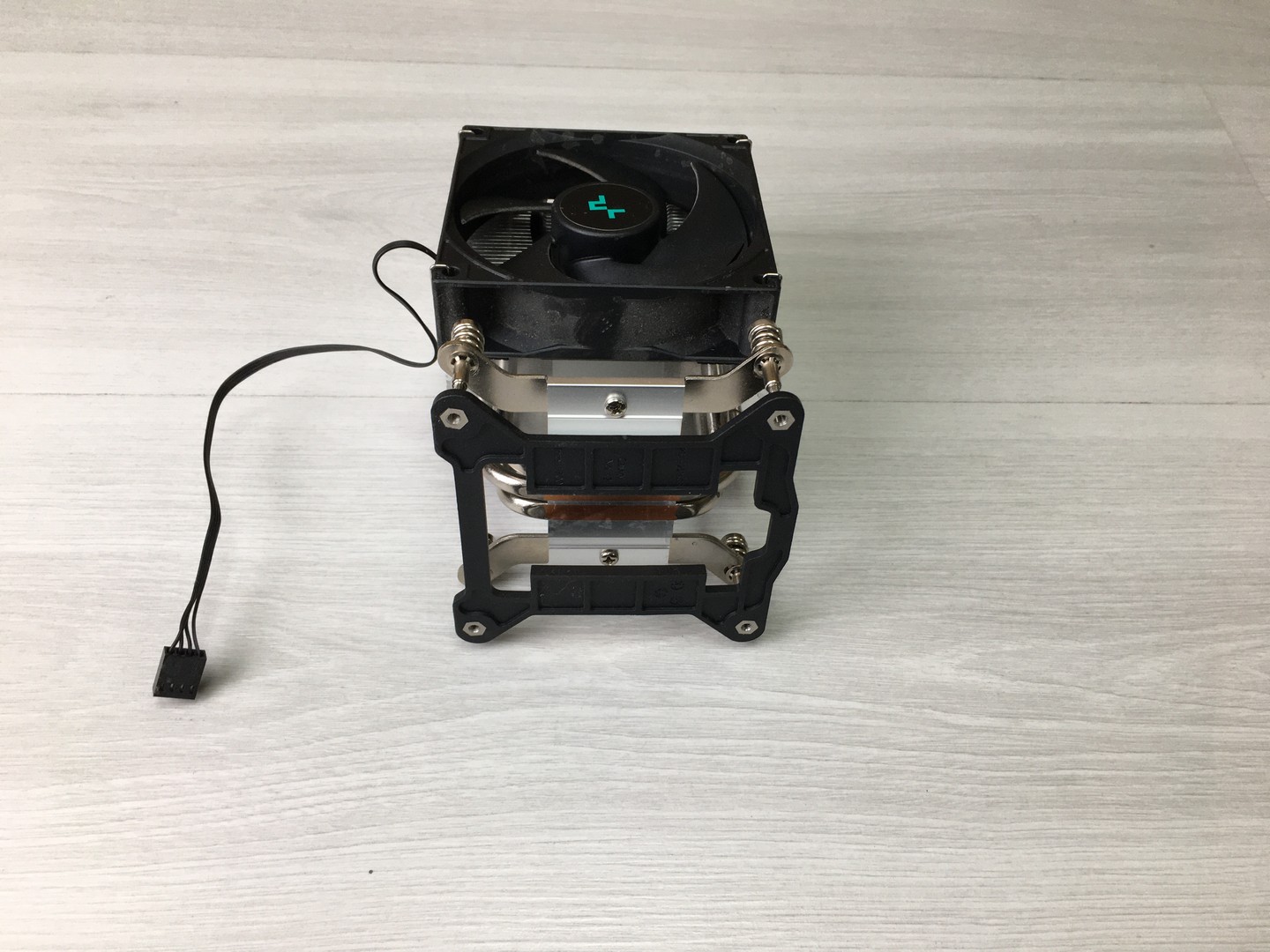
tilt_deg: -53.6
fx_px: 1064
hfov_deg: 61.7
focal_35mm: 29
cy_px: 476
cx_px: 635
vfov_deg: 48.2
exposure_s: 1/100
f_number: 2.2
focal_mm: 4.15
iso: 40
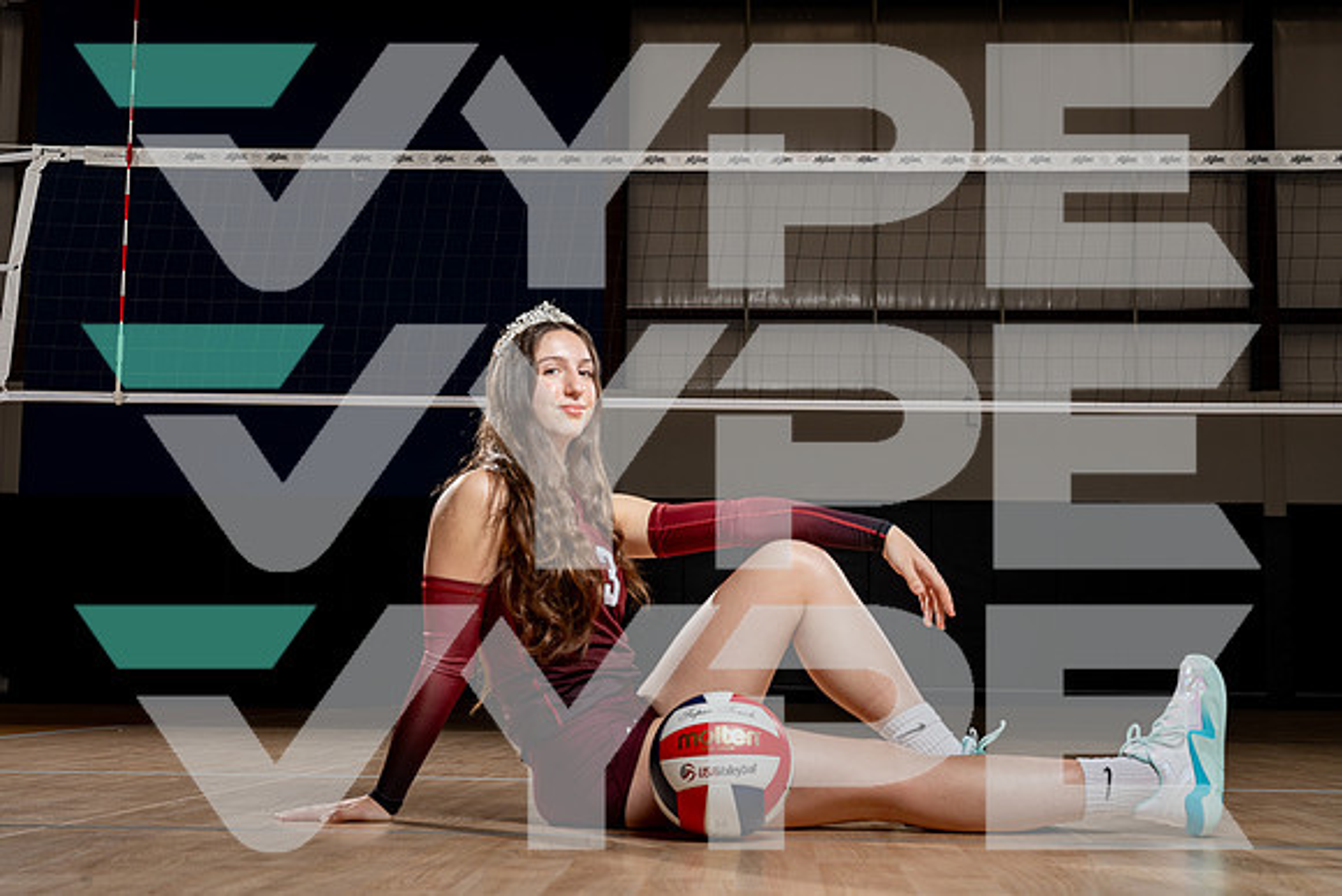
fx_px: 1864
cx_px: 671
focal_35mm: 50
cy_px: 448
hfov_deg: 39.6
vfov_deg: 27.0
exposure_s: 1/250
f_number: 8
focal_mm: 50
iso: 100
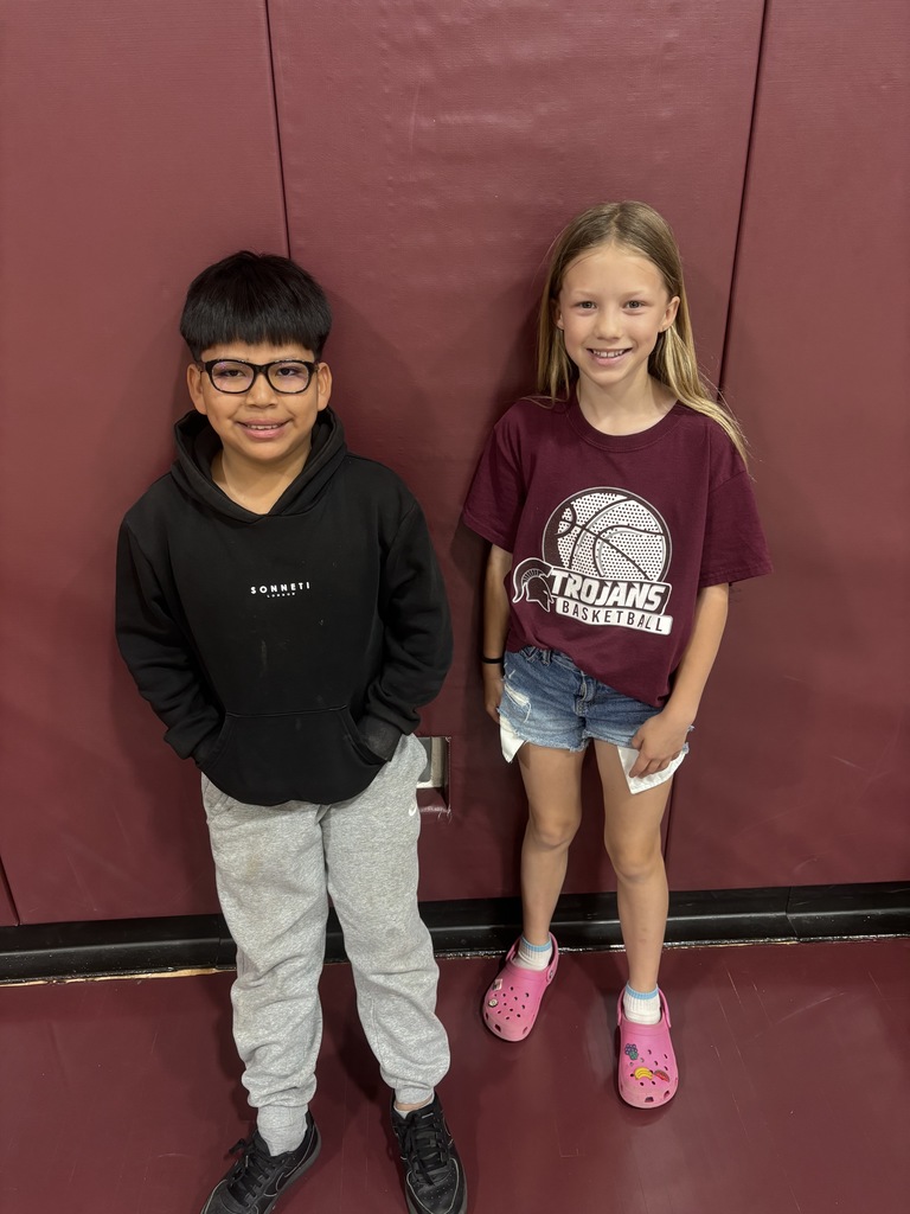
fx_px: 911
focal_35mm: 26
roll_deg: +0.4
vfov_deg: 67.3
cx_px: 455
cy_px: 607
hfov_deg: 53.1
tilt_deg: -27.0
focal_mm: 5.96
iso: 200
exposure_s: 1/60
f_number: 1.6
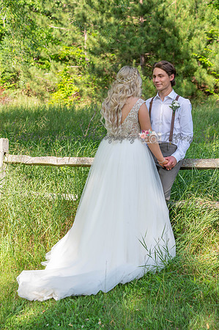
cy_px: 165
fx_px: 640
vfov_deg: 28.9
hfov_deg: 19.4
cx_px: 110
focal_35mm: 70
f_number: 5.6
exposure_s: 1/250
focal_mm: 70
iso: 160
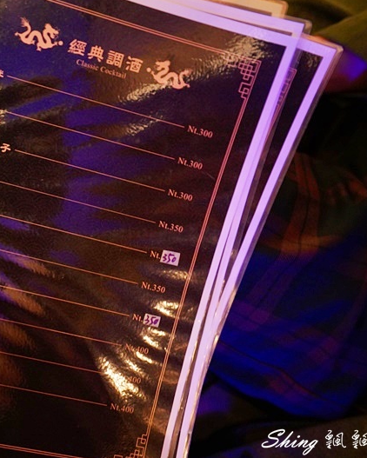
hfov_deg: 37.5
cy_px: 229
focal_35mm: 37
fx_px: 502
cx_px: 37
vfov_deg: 49.1
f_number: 4
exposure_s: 1/5
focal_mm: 26
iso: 2500
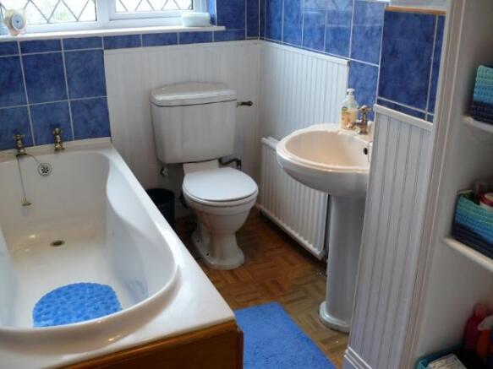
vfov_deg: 40.7
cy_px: 184
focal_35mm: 35
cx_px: 246
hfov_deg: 52.6
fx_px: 498
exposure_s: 1/30
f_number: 2.8
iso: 200
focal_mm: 7.4
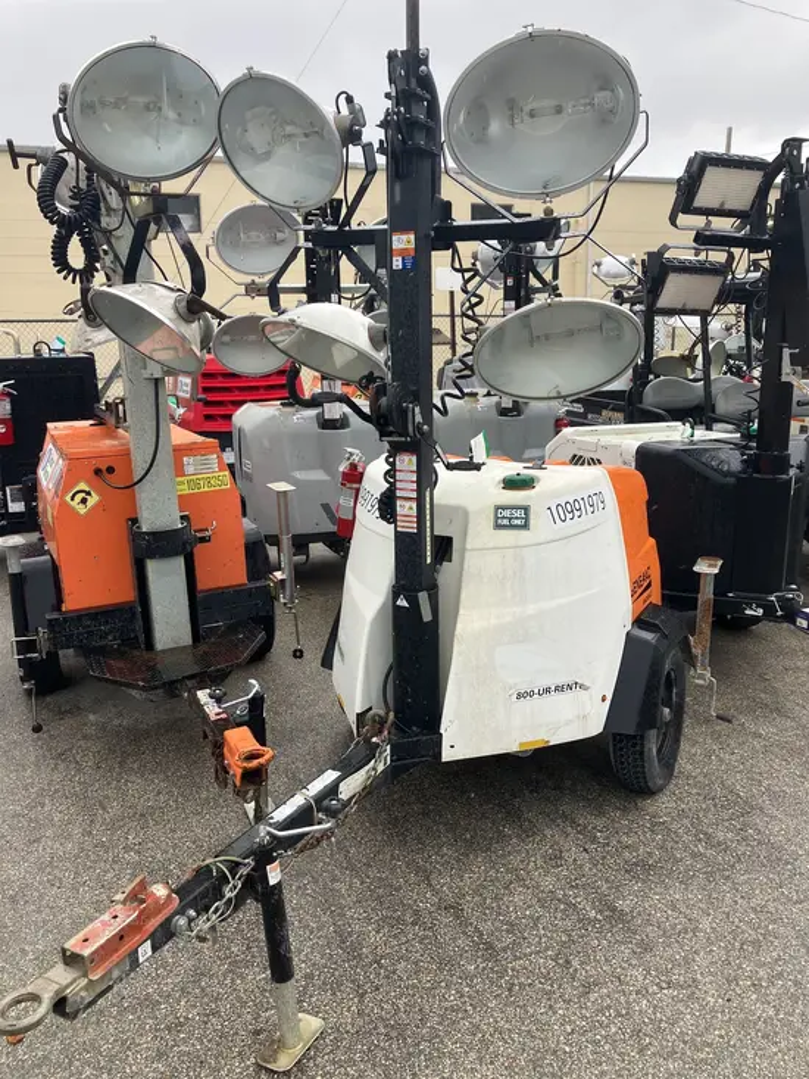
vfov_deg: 63.4
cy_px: 540
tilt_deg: -12.1
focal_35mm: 28
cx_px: 404
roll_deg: -0.4
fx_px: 872
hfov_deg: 49.8
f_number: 1.8
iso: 20
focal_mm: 3.99
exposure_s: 1/127
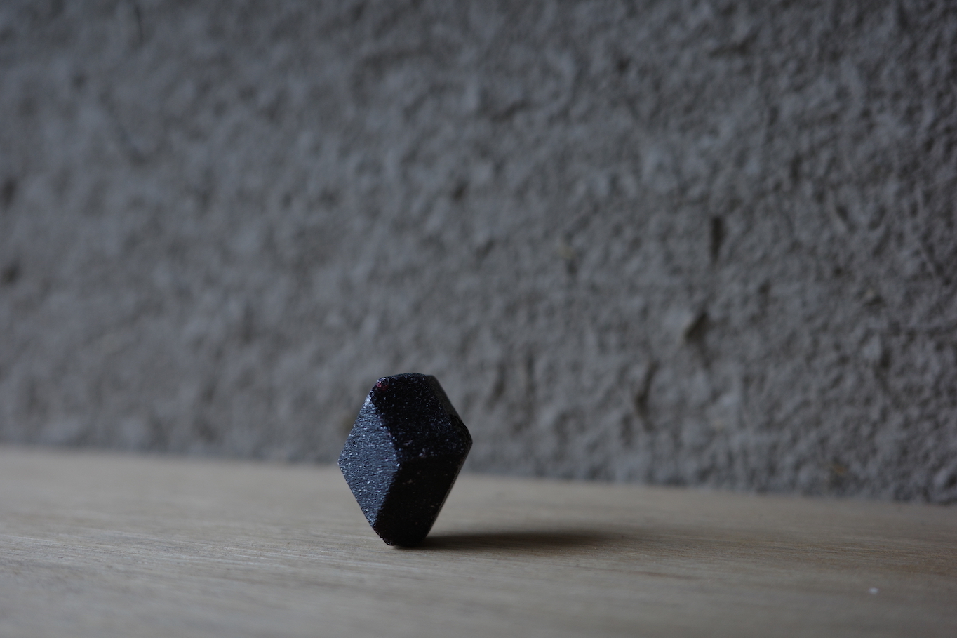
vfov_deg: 30.5
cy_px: 306
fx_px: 1169
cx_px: 448
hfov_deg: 44.5
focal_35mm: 44
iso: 200
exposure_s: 1/100
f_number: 2.8
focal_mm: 26
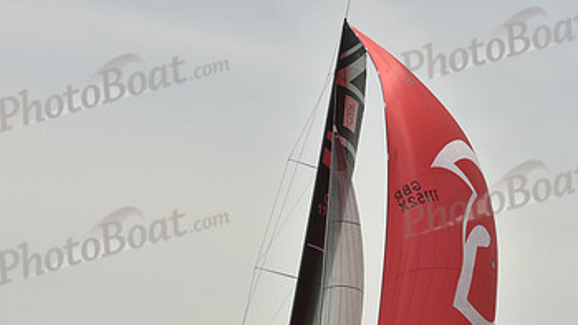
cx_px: 315
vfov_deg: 9.9
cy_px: 305
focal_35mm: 122
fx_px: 1869
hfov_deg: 17.6
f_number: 13
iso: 400
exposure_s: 1/1000
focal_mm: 70
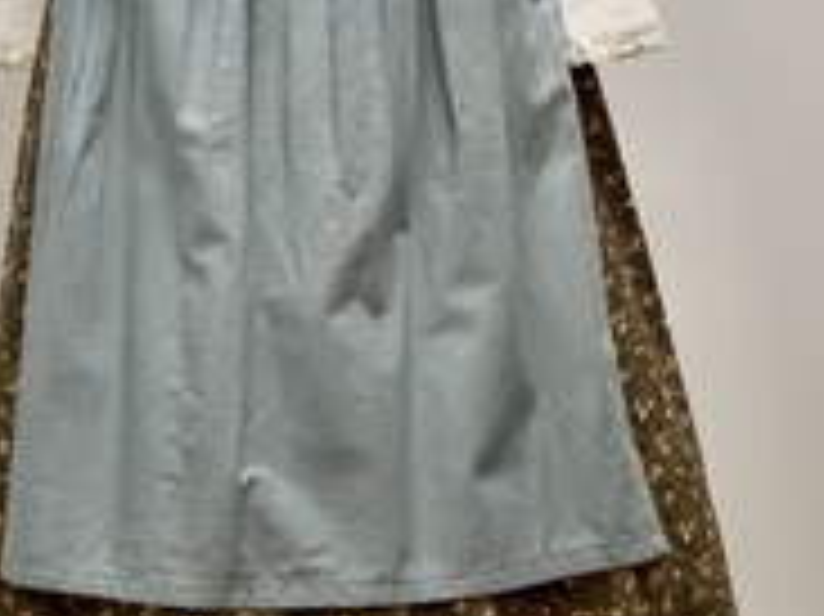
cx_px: 275
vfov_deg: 11.8
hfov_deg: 15.8
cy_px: -36
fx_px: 2954
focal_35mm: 124
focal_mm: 35
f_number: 4.2
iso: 1600
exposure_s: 1/200
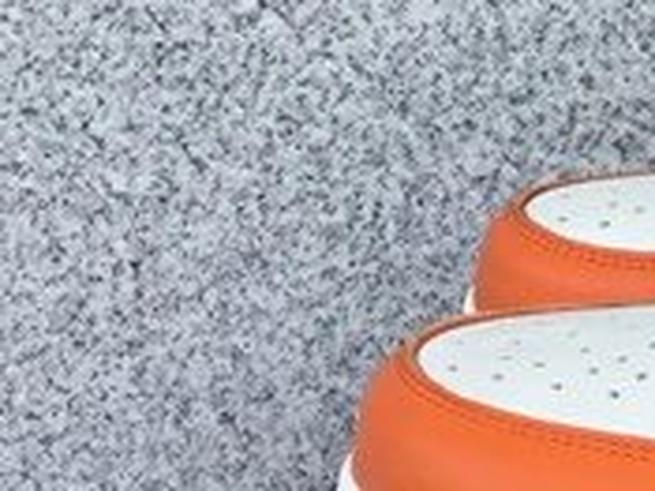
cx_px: 1179
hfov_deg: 12.7
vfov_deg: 10.4
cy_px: 300
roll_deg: -0.8
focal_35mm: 142
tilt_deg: -18.6
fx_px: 2685
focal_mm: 3.3
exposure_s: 1/403
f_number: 2.4
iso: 25
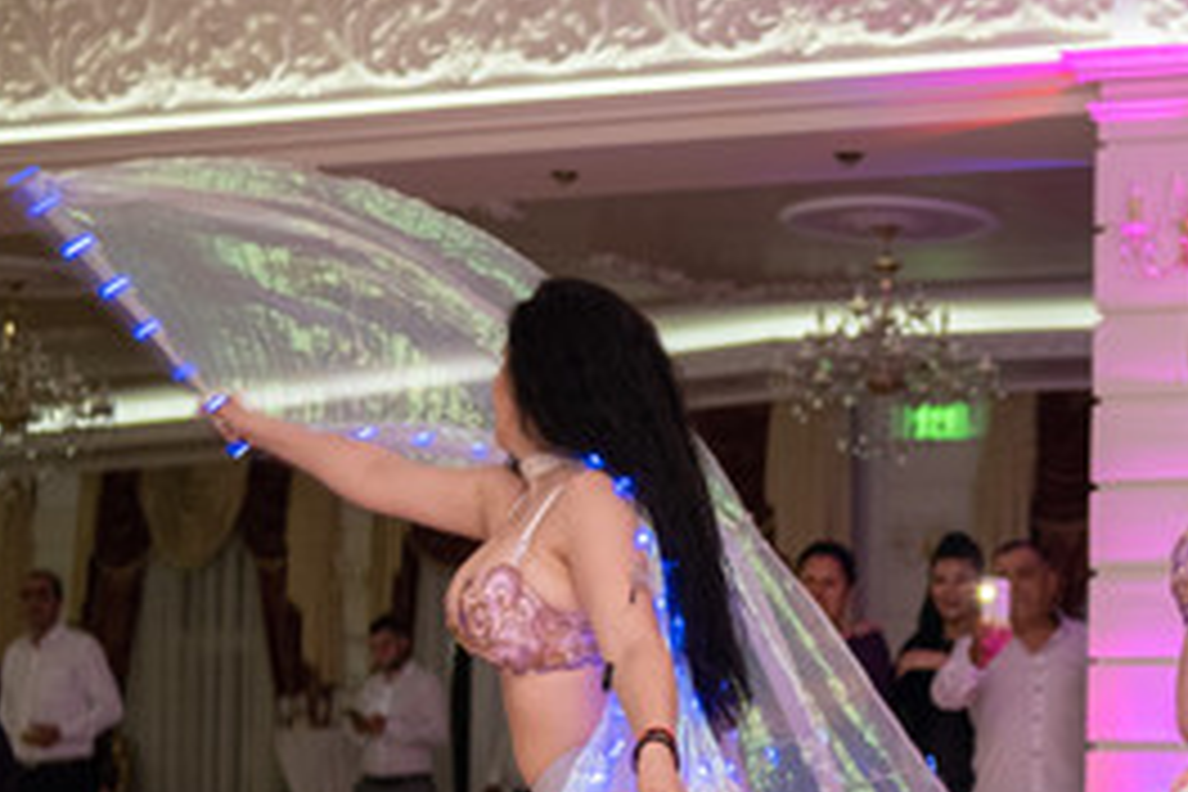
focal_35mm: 85
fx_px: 2805
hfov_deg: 23.3
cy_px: 808
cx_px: 1048
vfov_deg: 15.7
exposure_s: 1/125
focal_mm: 23
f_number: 2
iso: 800
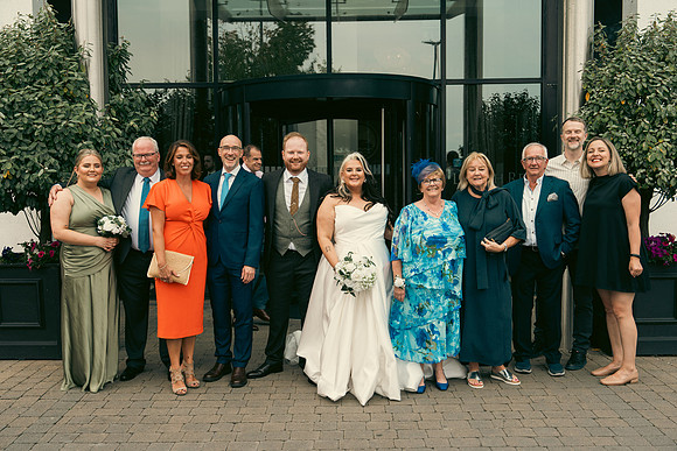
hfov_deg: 51.9
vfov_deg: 36.0
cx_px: 338
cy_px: 226
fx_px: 696
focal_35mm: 37
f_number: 5
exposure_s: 1/250
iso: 160
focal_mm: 37
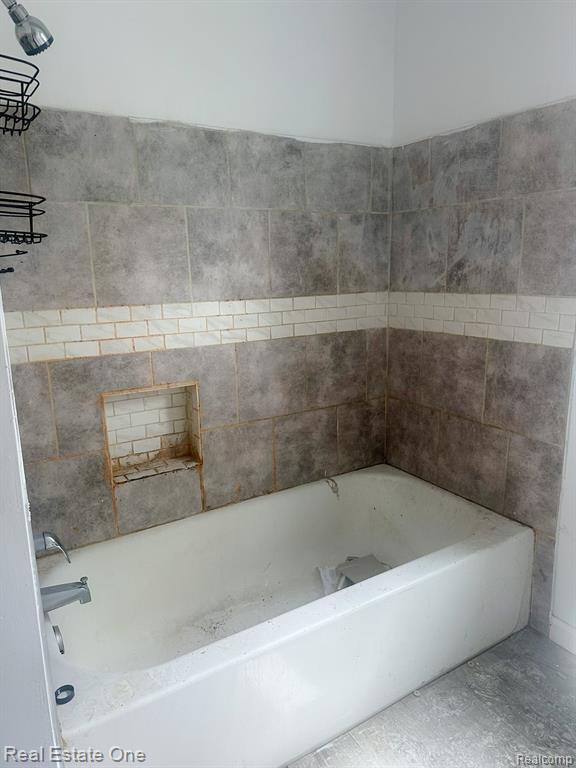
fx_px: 532
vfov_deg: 71.6
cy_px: 384
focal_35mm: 24
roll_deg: +1.0
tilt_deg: -10.4
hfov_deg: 56.8
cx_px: 288
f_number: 1.78
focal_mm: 6.86
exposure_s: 1/121
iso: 100
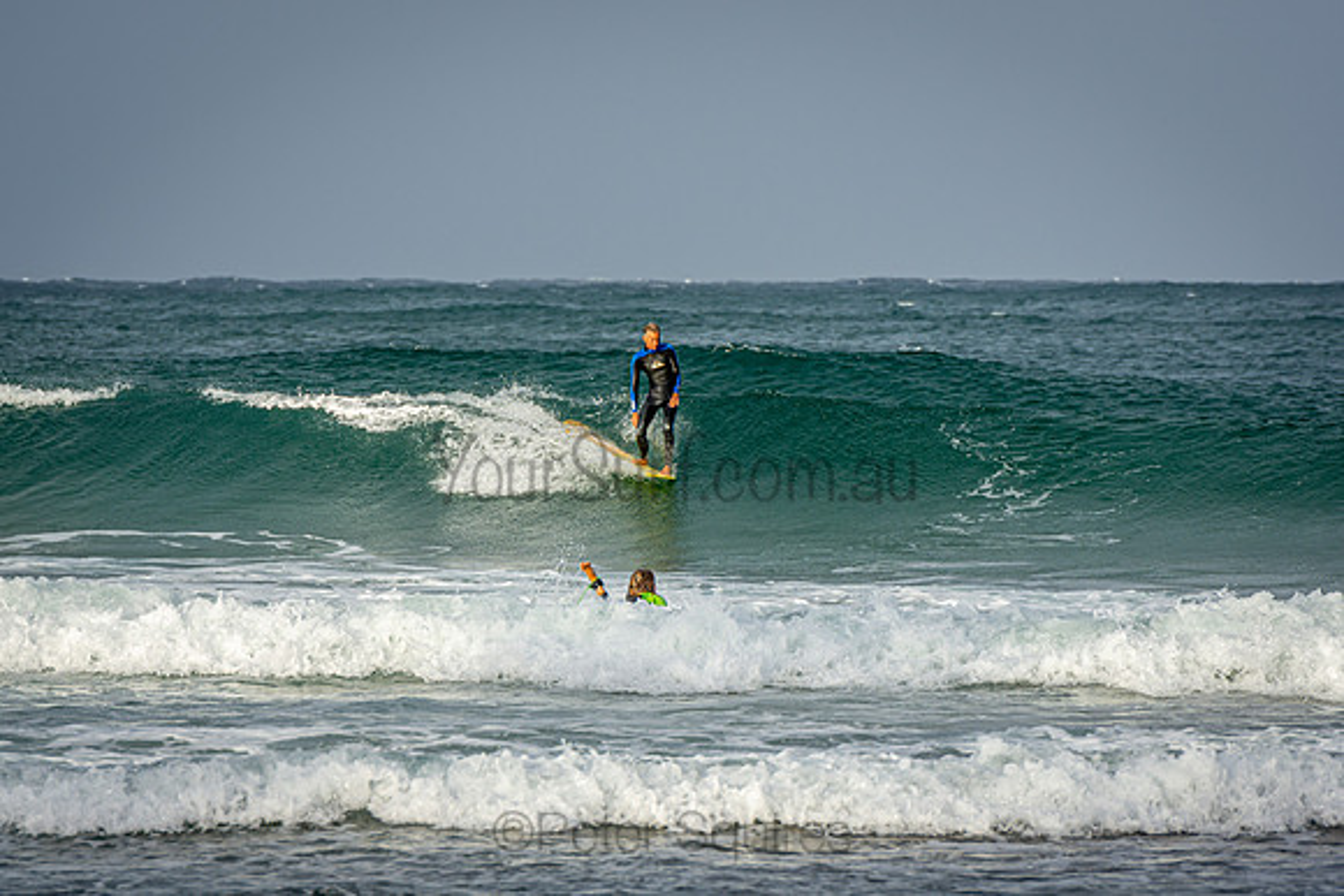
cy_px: 448
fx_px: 11513
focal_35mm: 308
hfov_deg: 6.7
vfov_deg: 4.5
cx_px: 672
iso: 200
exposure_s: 1/1600
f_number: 5.6
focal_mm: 200
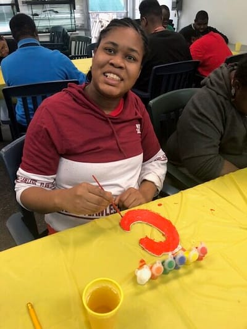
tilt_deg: -31.0
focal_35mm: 28
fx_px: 266
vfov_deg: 63.4
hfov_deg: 49.8
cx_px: 124
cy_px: 164
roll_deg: +0.8
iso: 50
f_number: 1.8
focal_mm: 3.99
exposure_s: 1/15
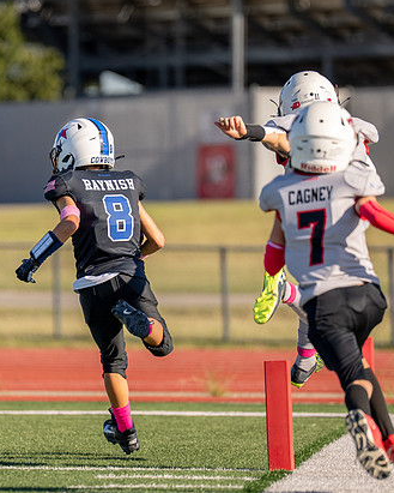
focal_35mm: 398
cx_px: 114
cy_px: 263
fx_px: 5799
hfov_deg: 3.9
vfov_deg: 4.9
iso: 160
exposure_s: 1/3200
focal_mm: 200
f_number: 2.8
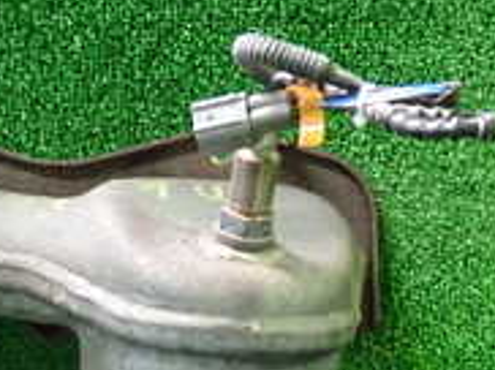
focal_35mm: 99
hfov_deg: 19.6
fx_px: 1414
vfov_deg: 14.0
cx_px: 79
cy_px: 547
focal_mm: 5.4
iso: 640
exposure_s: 1/30
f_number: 2.3
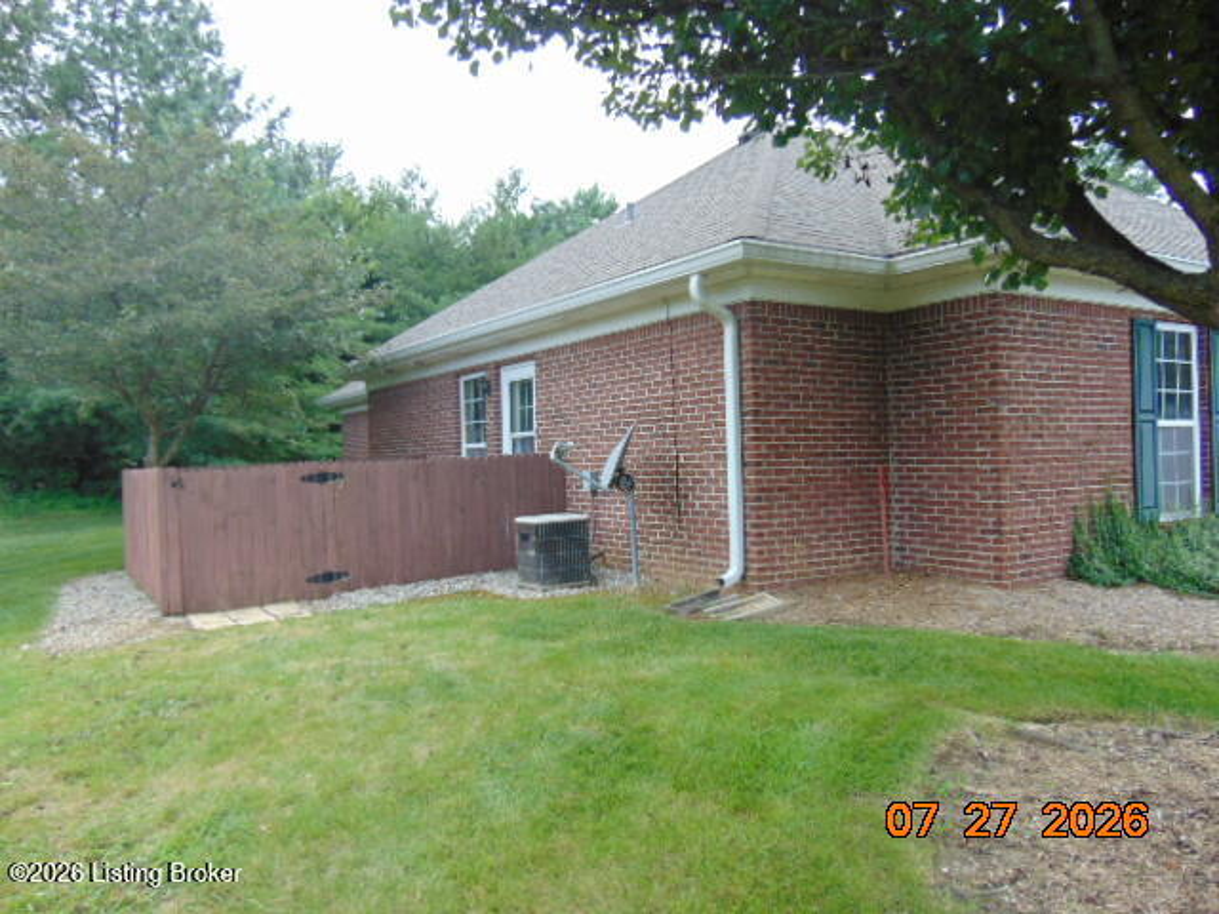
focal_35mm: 25
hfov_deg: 69.4
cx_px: 610
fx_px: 880
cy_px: 457
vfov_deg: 54.9
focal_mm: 4.5
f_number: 3
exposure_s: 1/100
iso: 80
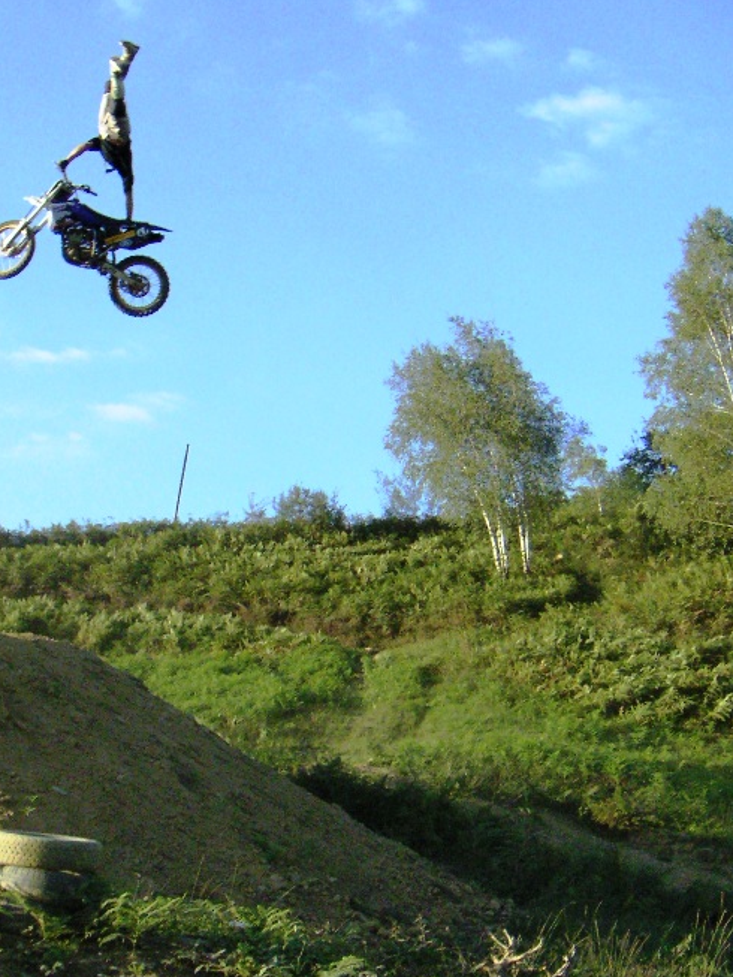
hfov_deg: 29.6
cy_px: 543
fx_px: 1383
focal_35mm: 49
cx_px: 299
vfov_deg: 38.9
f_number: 6.7
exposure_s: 1/500
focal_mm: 5.3
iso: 400
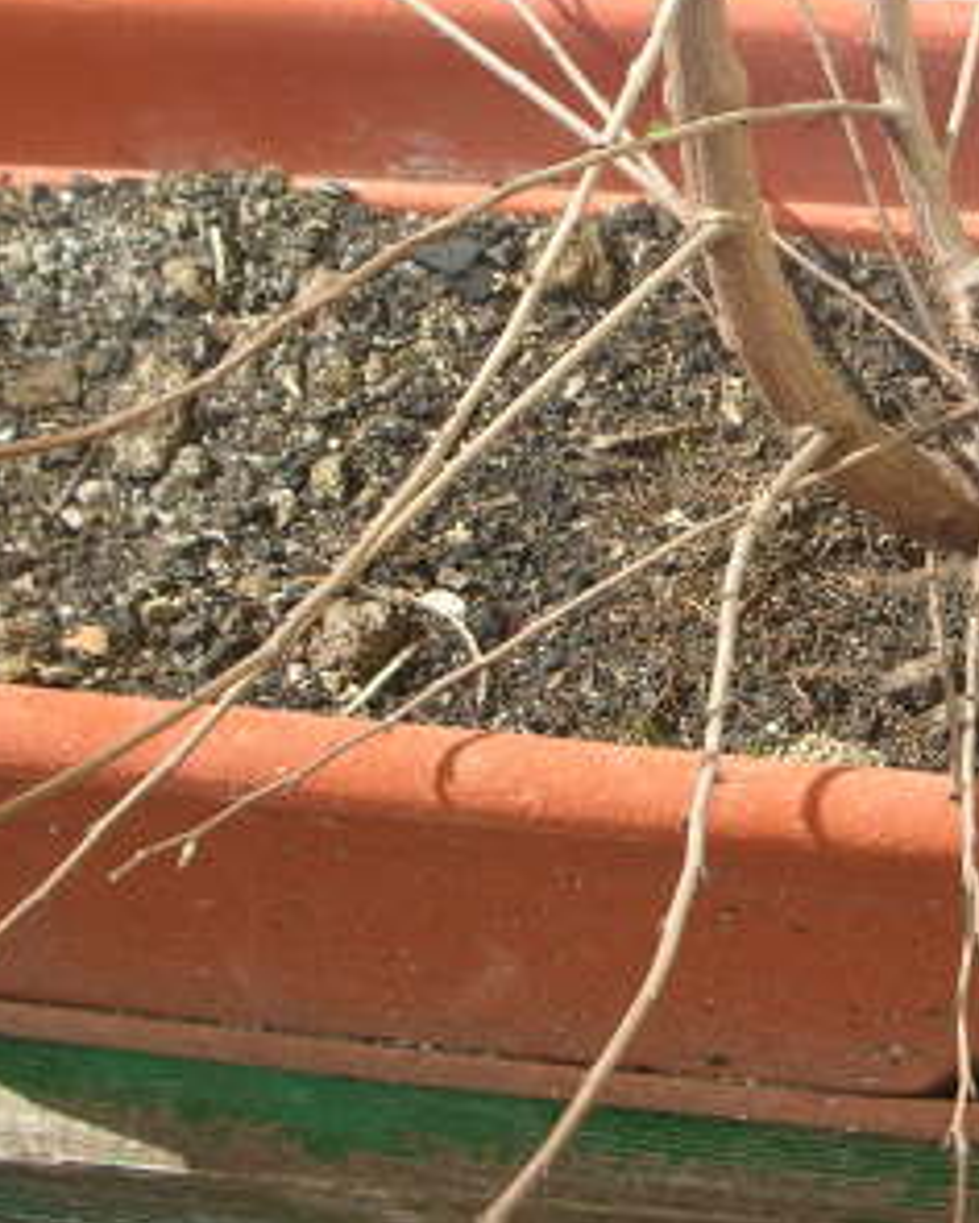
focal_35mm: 74
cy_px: 435
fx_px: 2680
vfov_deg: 25.6
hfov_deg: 20.3
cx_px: 879
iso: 50
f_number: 8.5
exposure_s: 1/67.5
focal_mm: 5.8
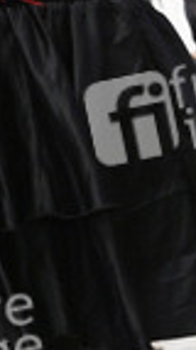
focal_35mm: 249
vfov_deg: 8.6
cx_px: -12
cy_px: -15
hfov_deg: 4.8
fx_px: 2310
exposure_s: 1/200
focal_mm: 85
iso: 10000
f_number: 5.6
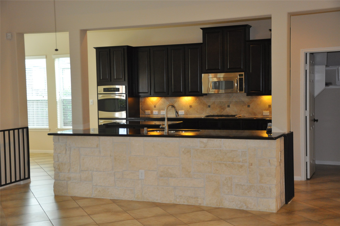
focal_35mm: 52
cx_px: 170
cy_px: 113
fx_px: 495
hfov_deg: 37.9
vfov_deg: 25.7
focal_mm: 35
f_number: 4.5
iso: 800
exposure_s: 1/80
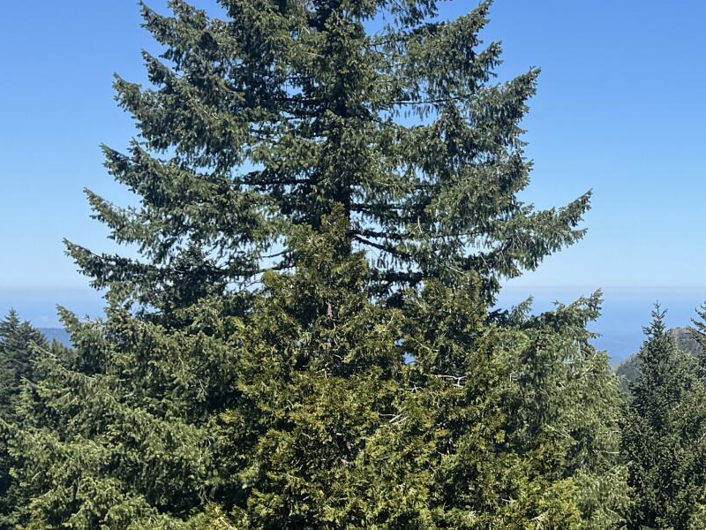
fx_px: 1836
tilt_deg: -1.3
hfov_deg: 20.4
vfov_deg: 16.4
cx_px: 842
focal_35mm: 90
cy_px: 267
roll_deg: -0.8
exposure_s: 1/4608
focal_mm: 6.76
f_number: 1.78
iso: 80
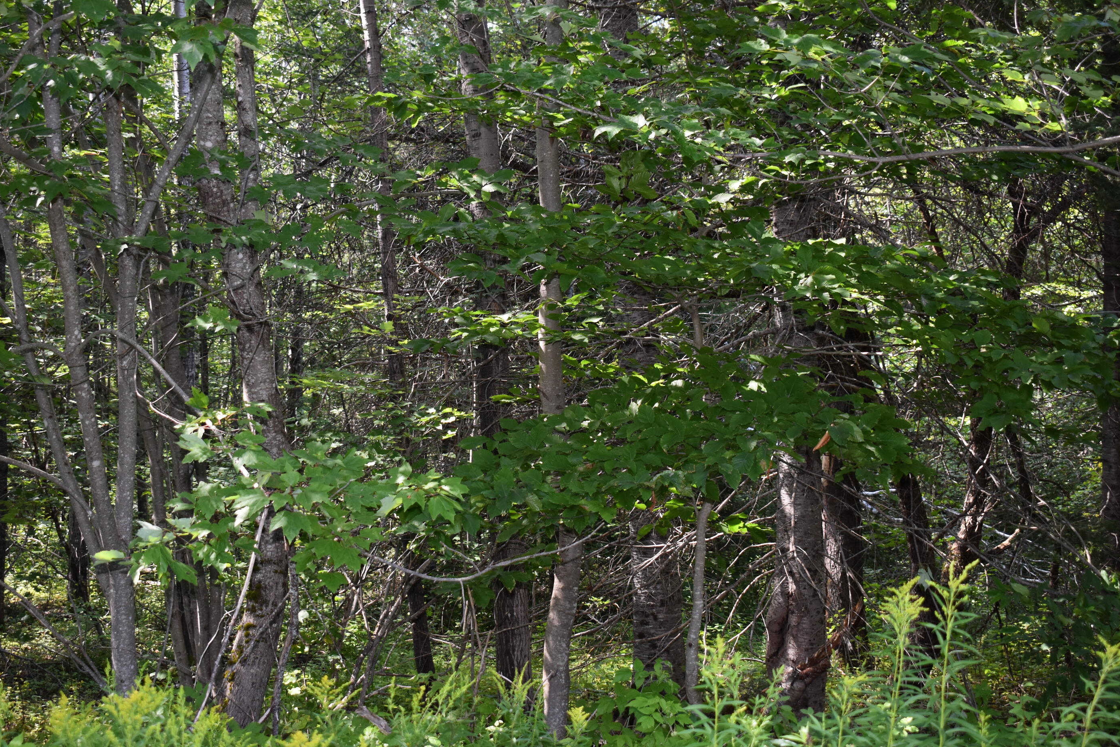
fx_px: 1711
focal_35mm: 55
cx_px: 518
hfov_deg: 36.2
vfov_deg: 24.6
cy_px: 386
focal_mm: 34
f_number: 5
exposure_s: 1/200
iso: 400
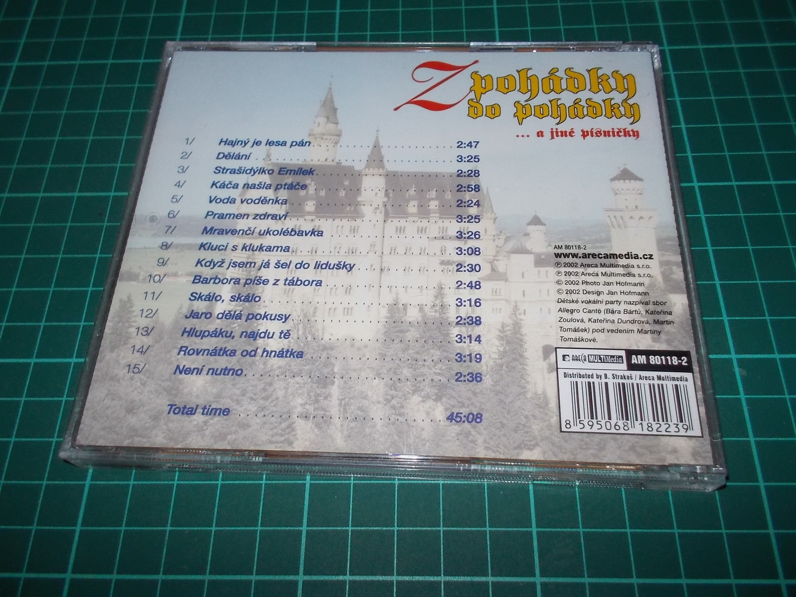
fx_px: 667
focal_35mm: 29
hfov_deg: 61.7
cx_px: 398
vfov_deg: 48.2
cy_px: 298
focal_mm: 4.1
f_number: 3.3
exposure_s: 1/30
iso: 200
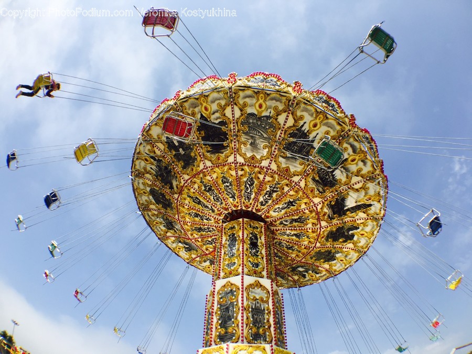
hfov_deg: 61.7
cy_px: 177
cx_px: 236
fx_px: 395
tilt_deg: +48.3
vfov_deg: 48.2
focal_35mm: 29
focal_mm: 4.15
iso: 25
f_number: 2.2
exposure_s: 1/2024
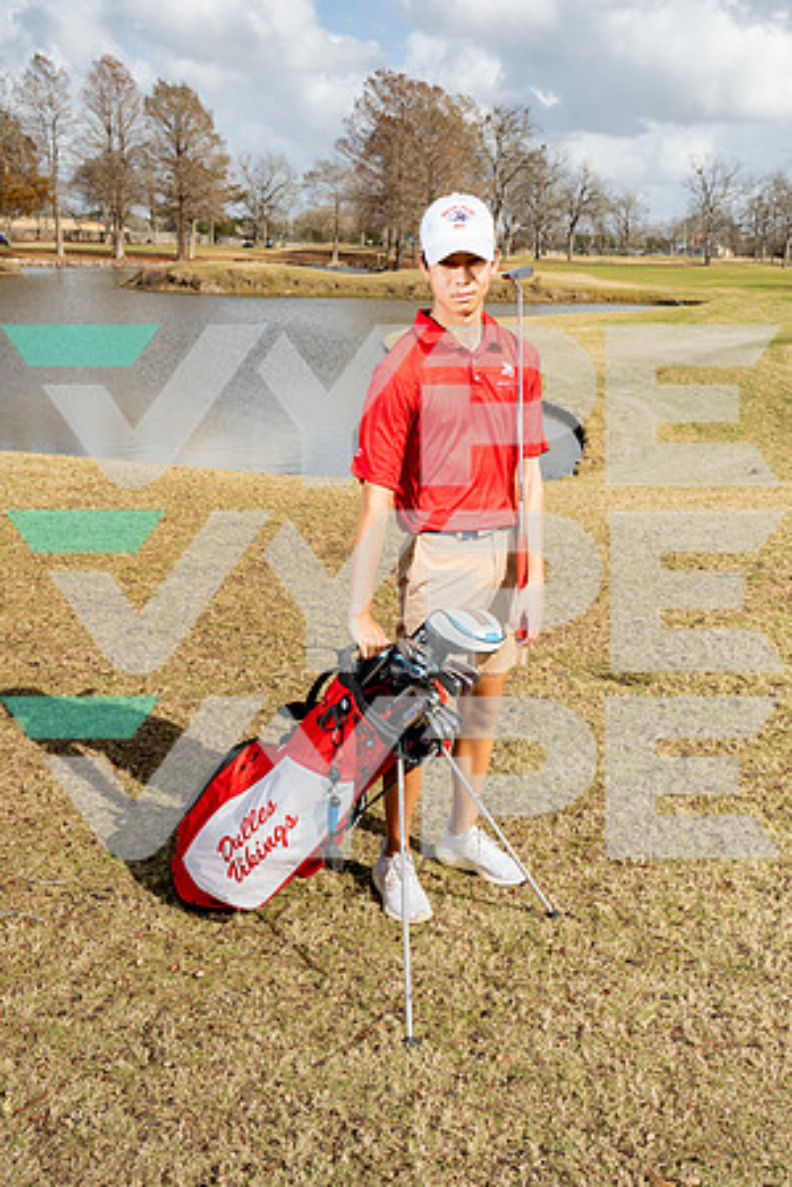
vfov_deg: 53.1
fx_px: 1188
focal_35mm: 36
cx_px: 396
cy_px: 594
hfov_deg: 36.9
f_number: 8
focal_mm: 36
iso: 100
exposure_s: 1/250
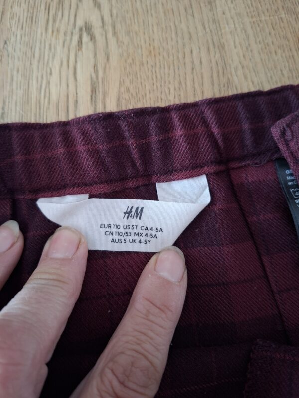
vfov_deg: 73.9
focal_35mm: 23
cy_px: 199
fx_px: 265
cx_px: 150
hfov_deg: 58.9
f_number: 1.8
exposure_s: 1/25
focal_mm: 5.54
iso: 400
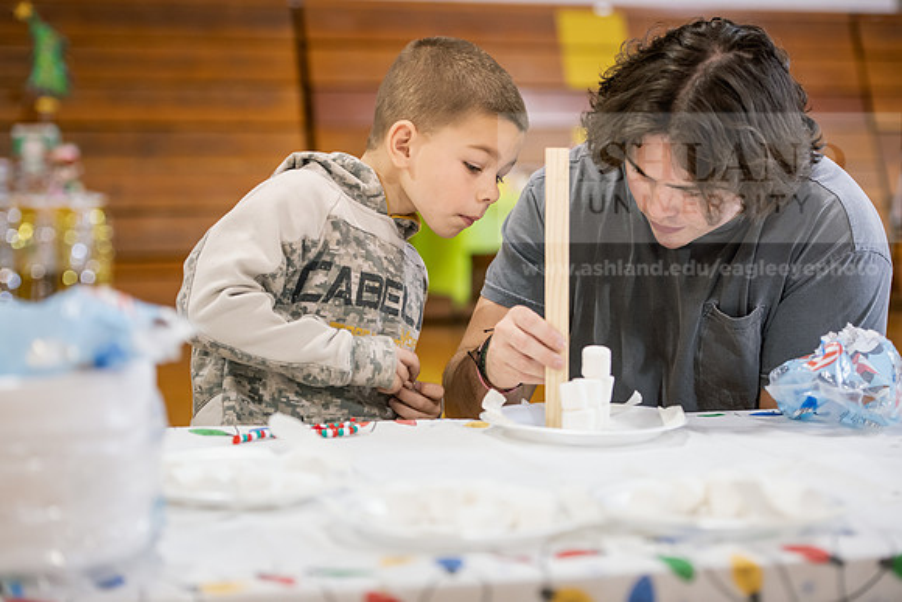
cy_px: 301
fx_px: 2055
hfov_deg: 24.8
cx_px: 451
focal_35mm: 82
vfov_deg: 16.7
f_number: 3.2
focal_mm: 82
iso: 1250
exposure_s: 1/160
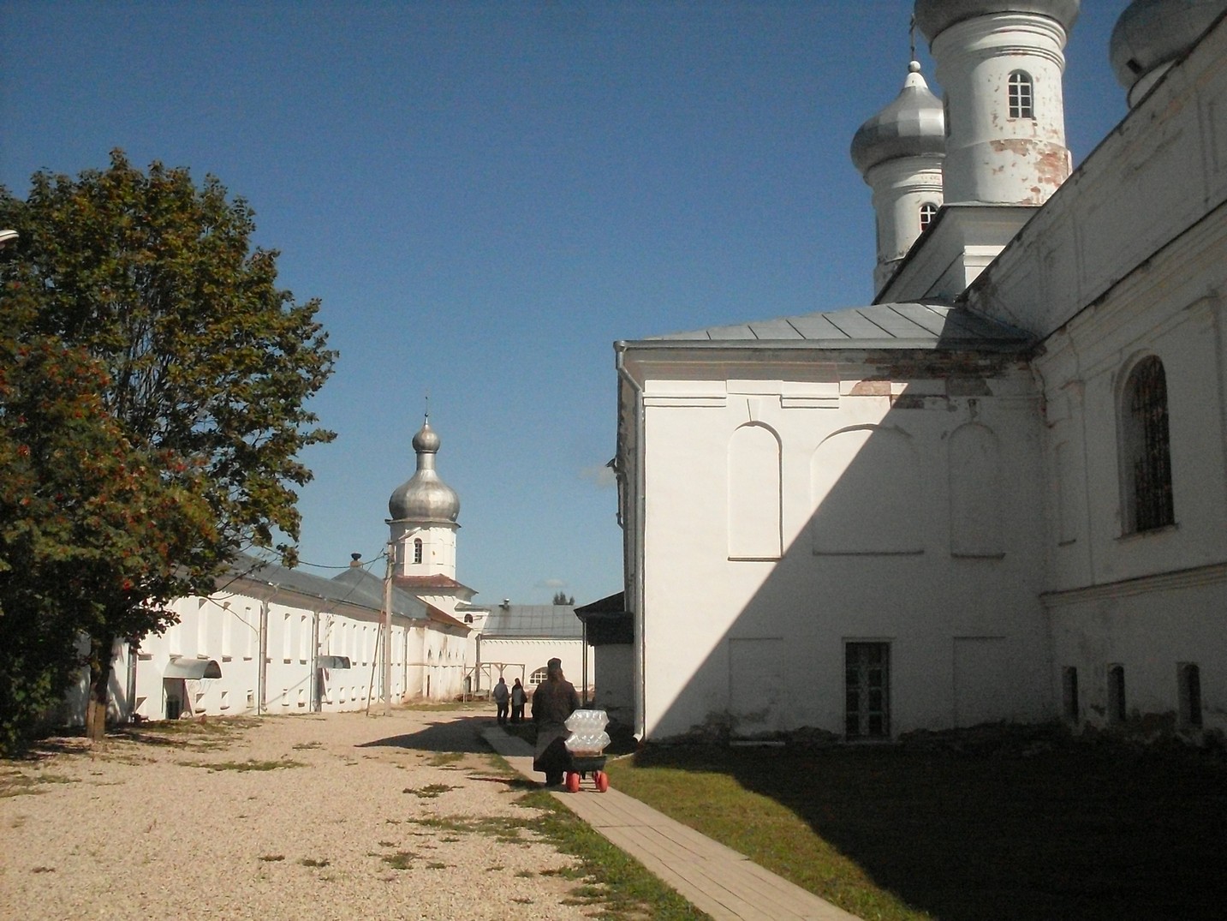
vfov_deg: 37.7
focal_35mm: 38
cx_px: 614
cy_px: 460
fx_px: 1347
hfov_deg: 49.0
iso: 400
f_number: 8.4
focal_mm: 6.3
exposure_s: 1/2000
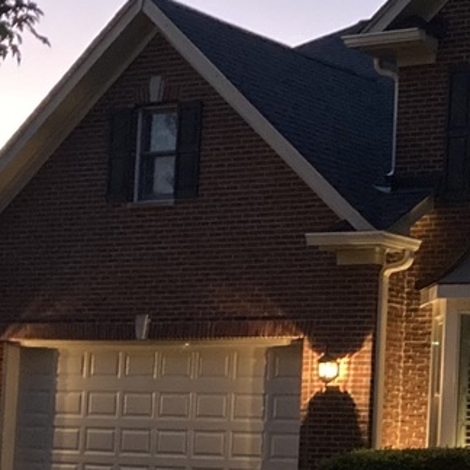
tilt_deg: +3.9
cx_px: 588
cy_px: 373
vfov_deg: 15.7
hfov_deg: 15.2
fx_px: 1690
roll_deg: -2.2
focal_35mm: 110
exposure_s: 1/20
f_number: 1.8
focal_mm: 3.99
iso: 640
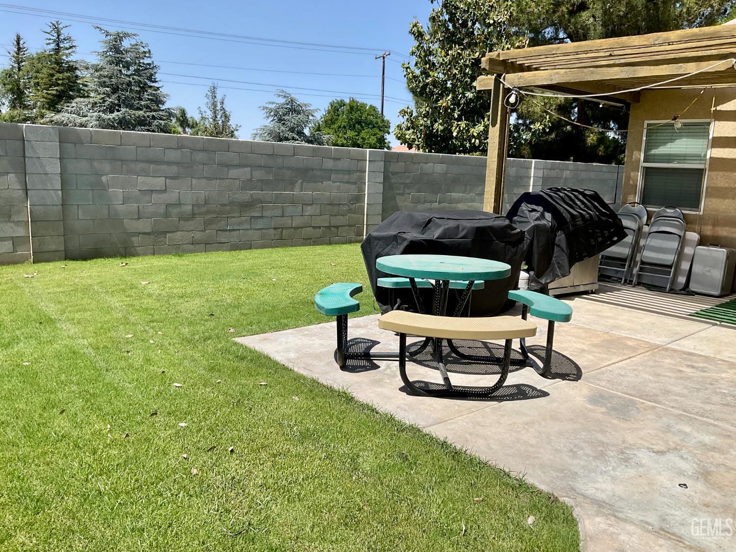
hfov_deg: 61.7
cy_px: 276
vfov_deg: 48.2
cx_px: 368
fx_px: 617
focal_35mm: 29
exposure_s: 1/1848
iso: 16
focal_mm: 3
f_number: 1.8
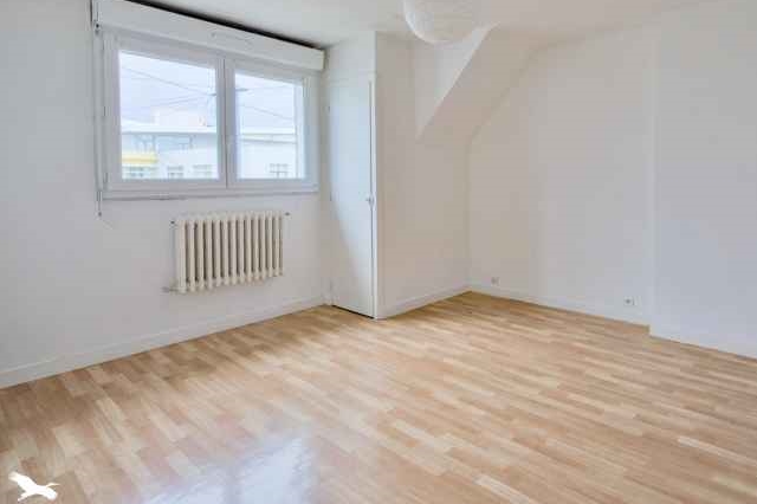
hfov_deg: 82.5
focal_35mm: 20
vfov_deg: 61.2
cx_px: 472
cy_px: 195
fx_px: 420
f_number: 8
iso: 800
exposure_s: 1/100
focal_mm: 16
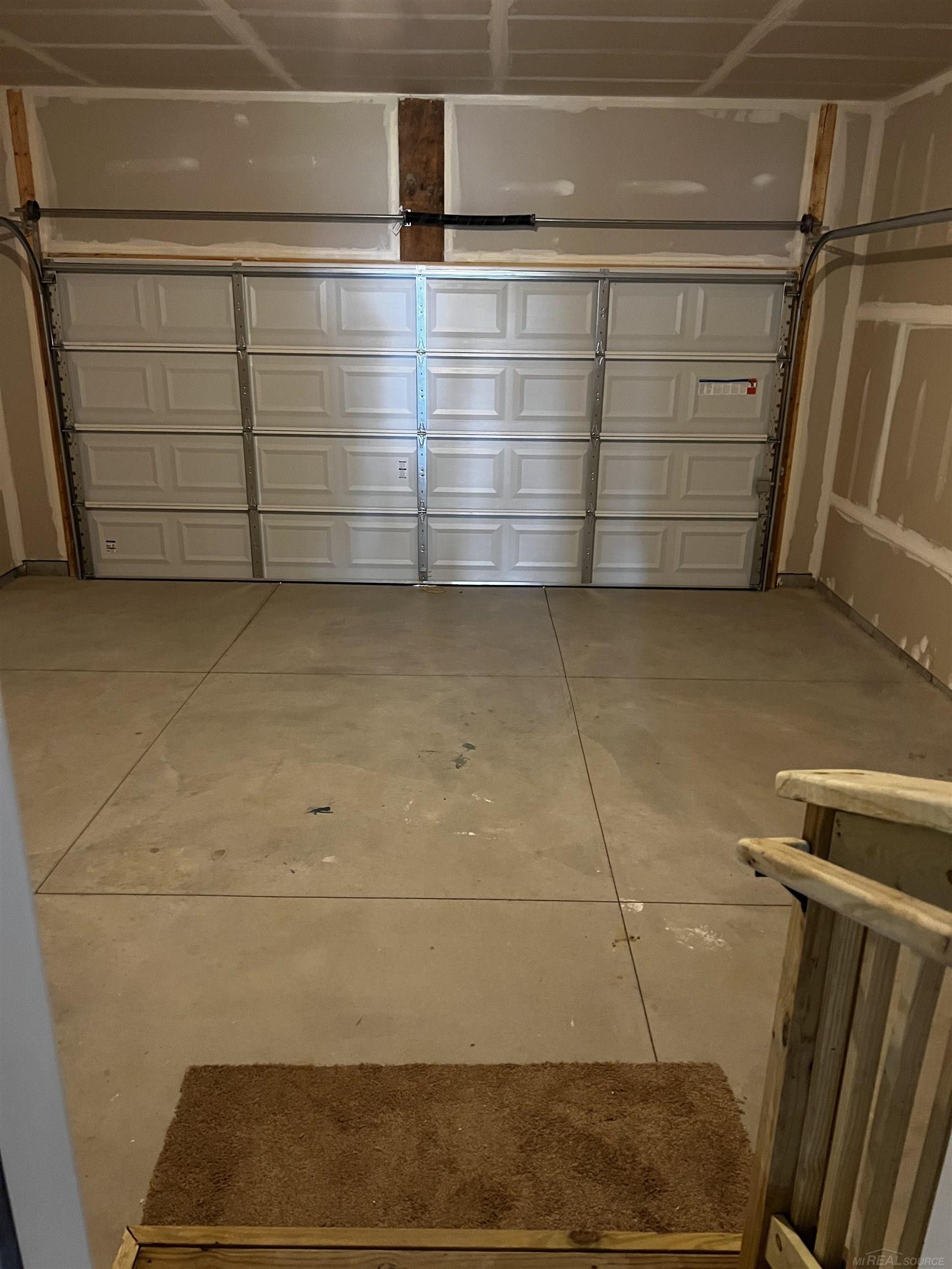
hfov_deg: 53.1
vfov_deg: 67.3
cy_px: 634
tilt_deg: -18.0
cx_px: 476
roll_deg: -1.0
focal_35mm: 26
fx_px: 953
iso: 500
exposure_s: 1/40
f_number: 1.5
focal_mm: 5.7
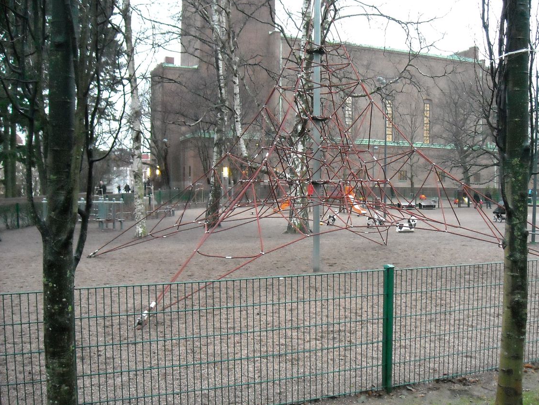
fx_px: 623
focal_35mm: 40
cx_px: 306
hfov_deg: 46.7
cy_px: 187
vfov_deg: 35.9
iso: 800
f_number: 2.8
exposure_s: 1/35
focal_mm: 5.7
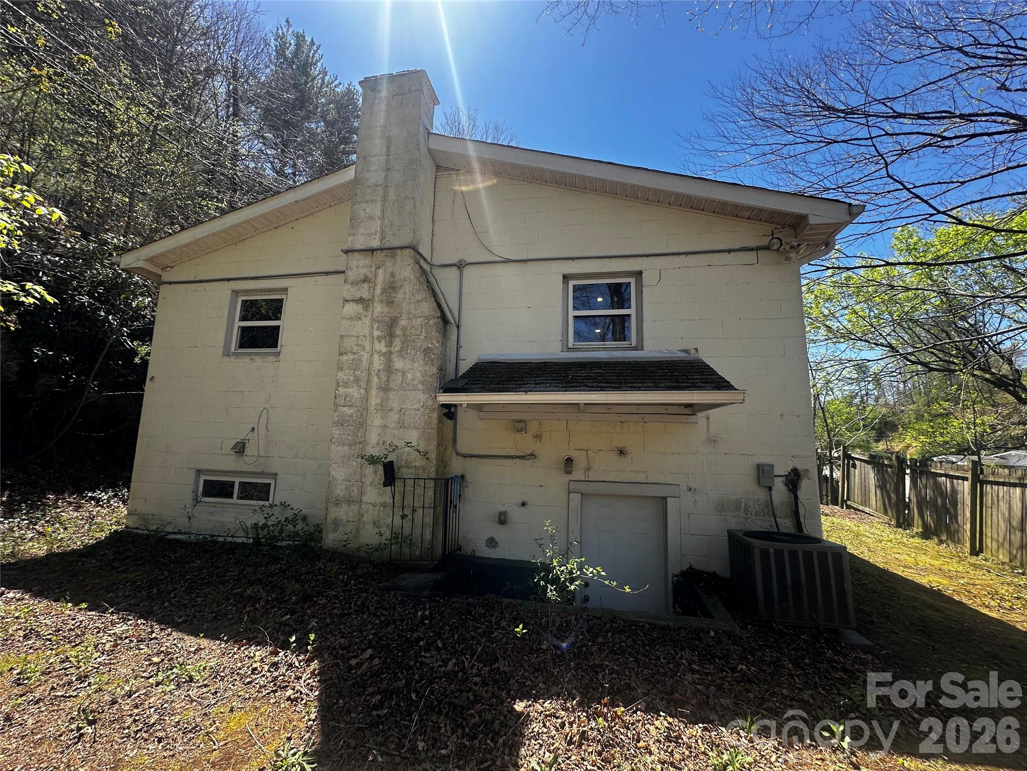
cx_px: 514
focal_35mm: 14
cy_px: 386
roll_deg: -0.3
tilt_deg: +7.1
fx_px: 415
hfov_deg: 102.1
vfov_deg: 85.7
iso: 40
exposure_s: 1/615
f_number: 2.2
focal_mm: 2.22
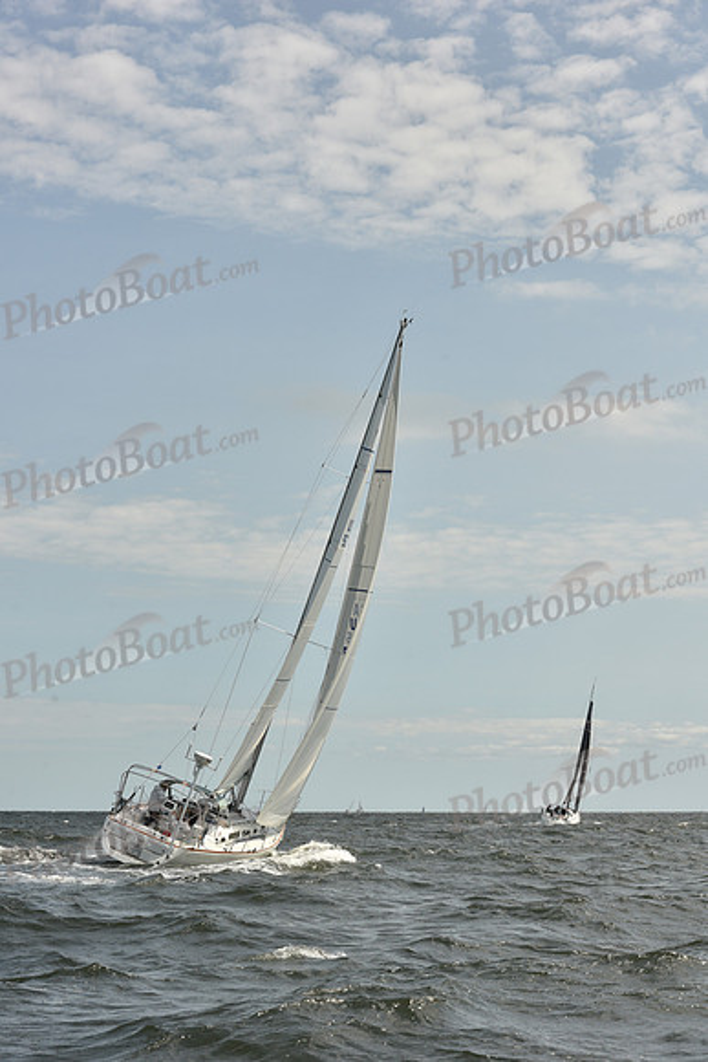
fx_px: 2064
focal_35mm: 70
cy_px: 531
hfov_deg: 19.5
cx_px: 354
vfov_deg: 28.8
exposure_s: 1/800
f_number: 10
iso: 250
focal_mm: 70
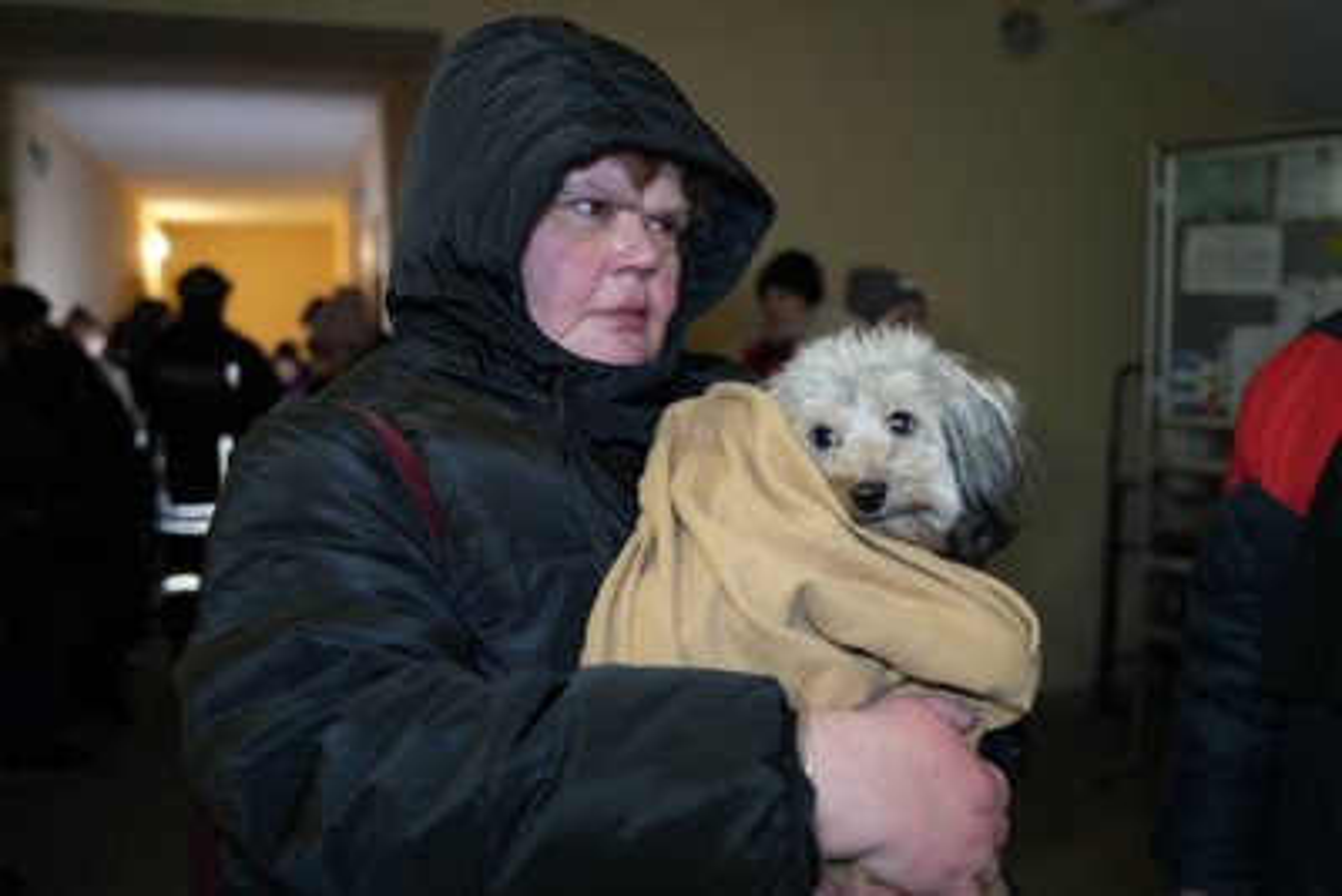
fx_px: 1156
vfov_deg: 42.4
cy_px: 448
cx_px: 671
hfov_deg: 60.3
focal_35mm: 31
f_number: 2.8
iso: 1600
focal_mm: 31
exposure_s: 1/40
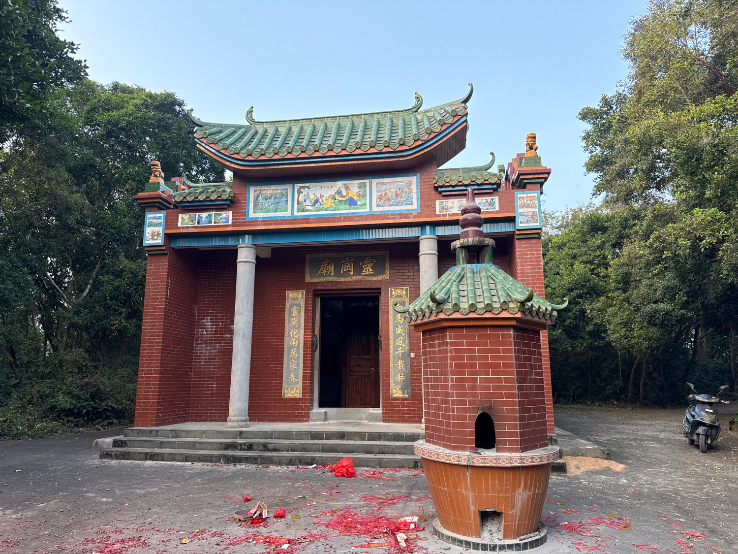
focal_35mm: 24
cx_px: 369
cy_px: 277
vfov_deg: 56.8
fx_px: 512
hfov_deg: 71.6
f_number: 1.78
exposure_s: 1/419
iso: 100
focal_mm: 6.76
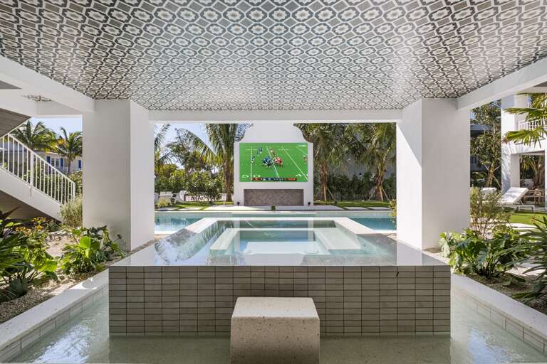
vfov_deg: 77.3
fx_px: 228
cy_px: 182
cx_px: 274
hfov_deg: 100.4
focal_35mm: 15
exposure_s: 1/1000
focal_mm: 10
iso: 640
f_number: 7.1
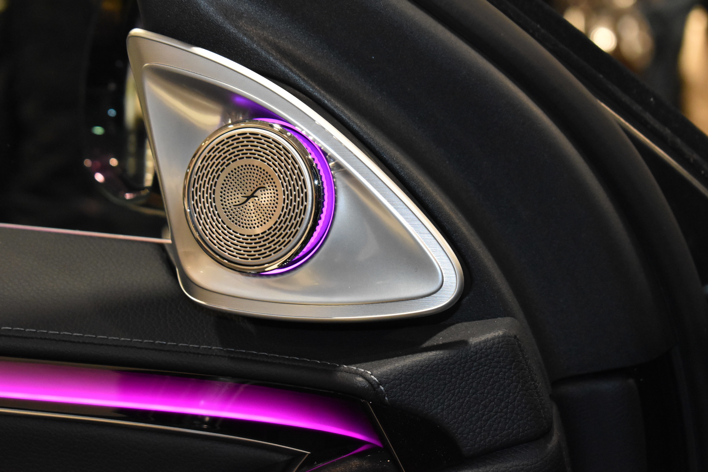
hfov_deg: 24.6
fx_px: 1622
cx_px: 354
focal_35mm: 82
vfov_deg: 16.6
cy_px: 236
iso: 3600
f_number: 5.6
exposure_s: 1/100
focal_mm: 55
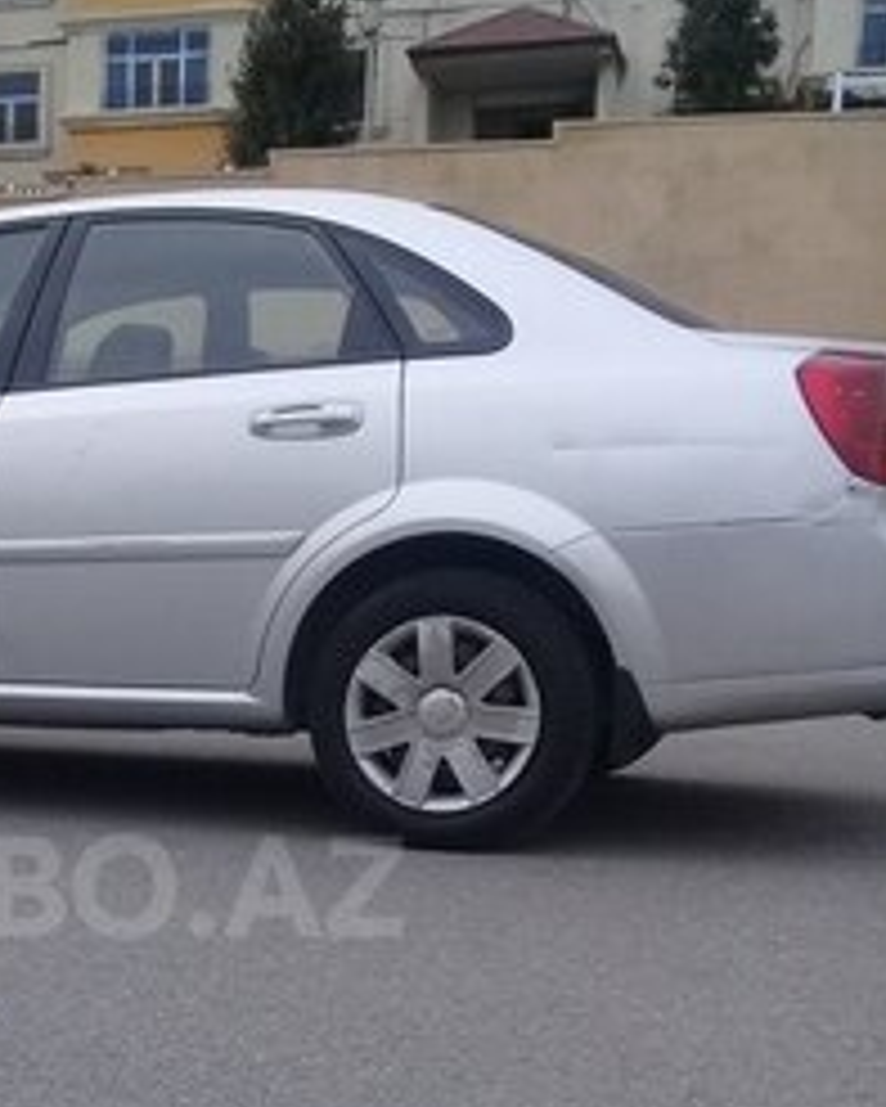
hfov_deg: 24.2
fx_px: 1998
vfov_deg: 30.2
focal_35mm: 61
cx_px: 58
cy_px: 886
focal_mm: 3.3
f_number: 2.2
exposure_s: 1/281
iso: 50
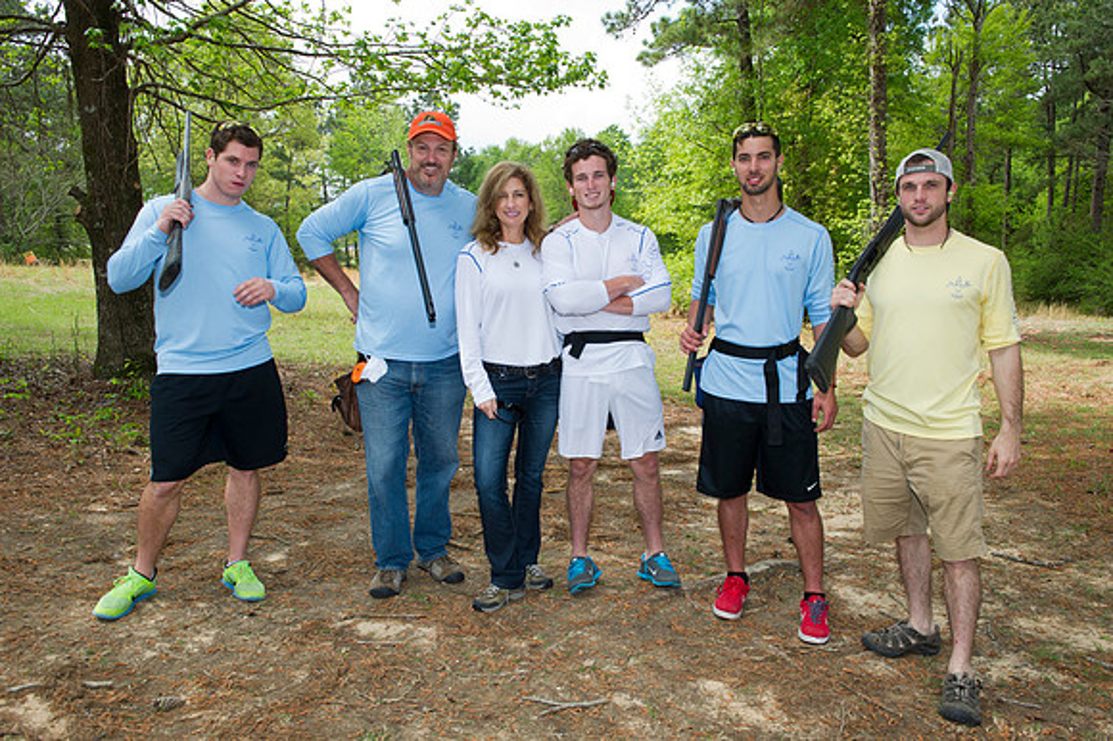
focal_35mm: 28
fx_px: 865
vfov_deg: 46.4
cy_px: 370
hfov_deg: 65.5
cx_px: 556
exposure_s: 1/250
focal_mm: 28
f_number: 8
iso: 400
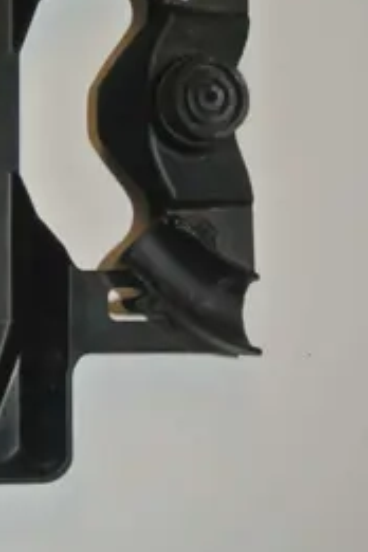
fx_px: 1487
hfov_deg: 13.9
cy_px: 66
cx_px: -11
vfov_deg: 20.6
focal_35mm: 97
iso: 200
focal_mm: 17.5
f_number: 4.5
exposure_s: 1/60
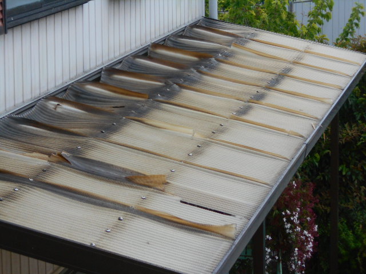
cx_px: 183
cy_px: 137
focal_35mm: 130
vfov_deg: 11.4
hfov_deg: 15.2
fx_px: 1375
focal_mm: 23
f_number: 6.5
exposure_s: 1/125
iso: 280
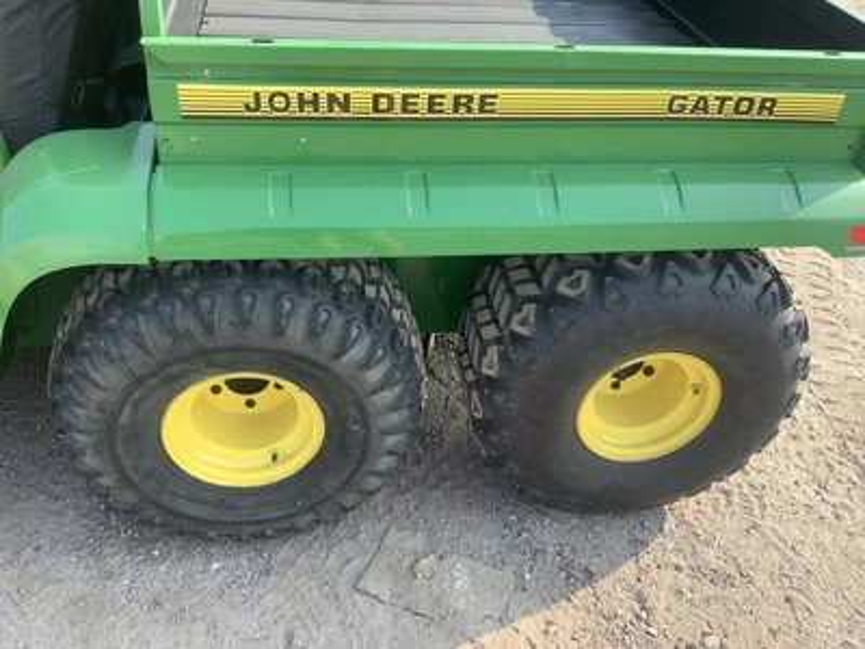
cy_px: 324
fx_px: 775
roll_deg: -2.3
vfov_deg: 45.4
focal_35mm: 31
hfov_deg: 58.4
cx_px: 432
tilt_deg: -39.1
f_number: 2.4
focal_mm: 3.3
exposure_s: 1/175
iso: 25
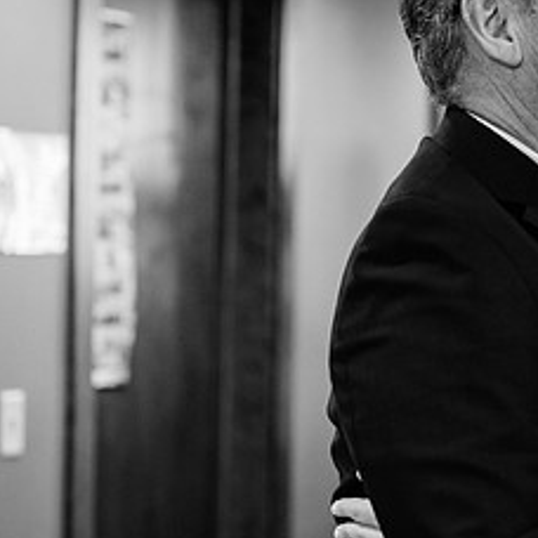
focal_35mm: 132
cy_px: 255
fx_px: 2321
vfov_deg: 13.2
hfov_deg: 13.2
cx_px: 437
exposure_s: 1/200
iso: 1000
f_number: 2.8
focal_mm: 60
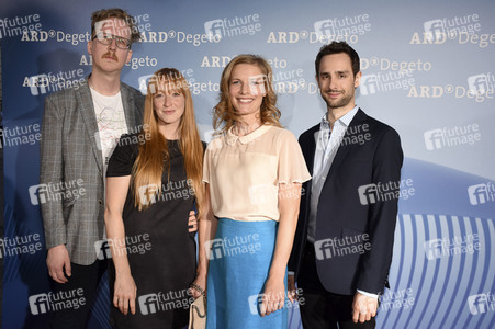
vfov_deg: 34.2
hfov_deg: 49.6
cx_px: 248
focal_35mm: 39
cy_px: 164
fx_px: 536
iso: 160
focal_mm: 26
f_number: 6.3
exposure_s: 1/100
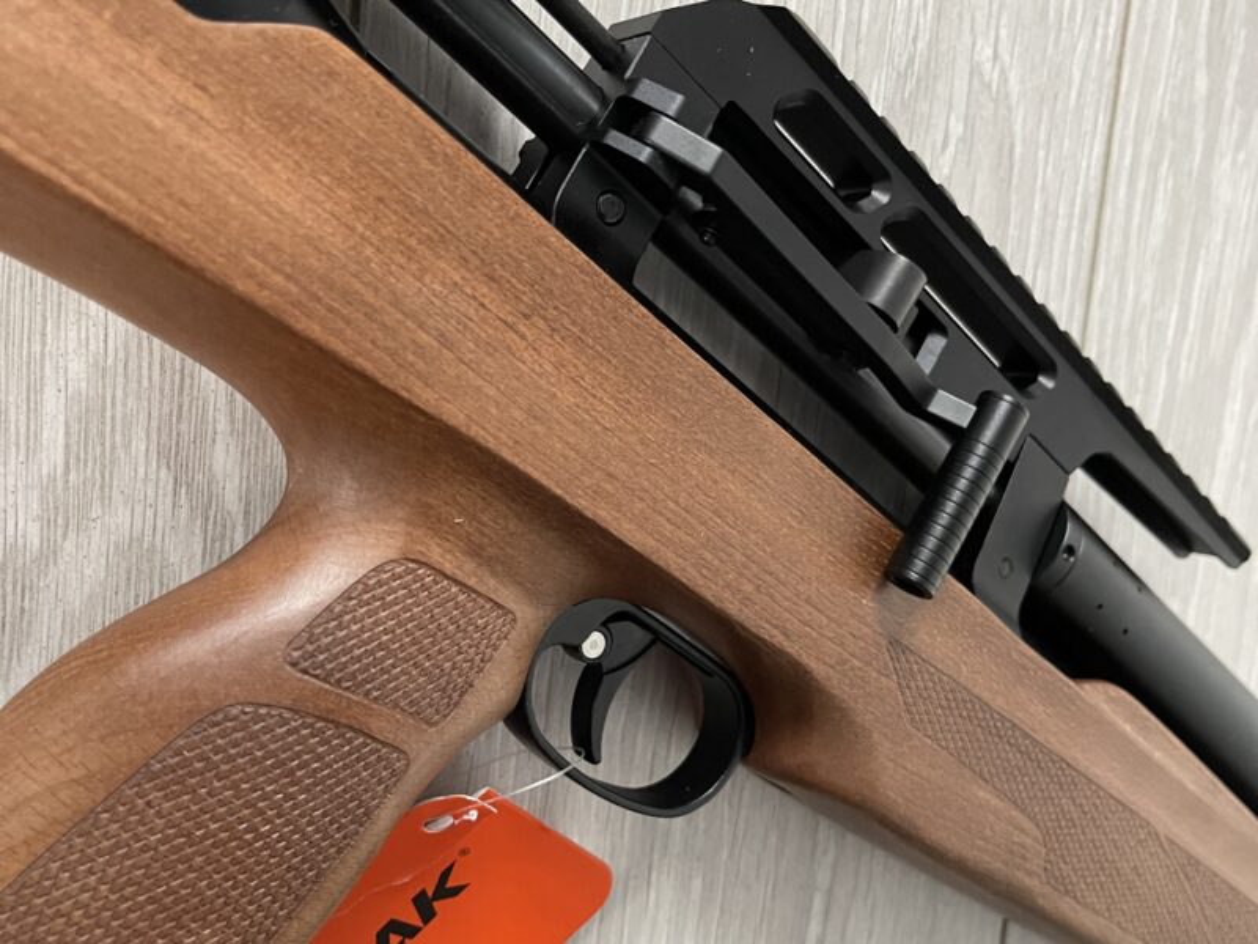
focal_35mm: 25
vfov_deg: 54.9
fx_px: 909
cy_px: 472
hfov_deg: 69.4
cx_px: 629
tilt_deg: -56.9
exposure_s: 1/60
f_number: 1.6
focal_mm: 5.1
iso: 500
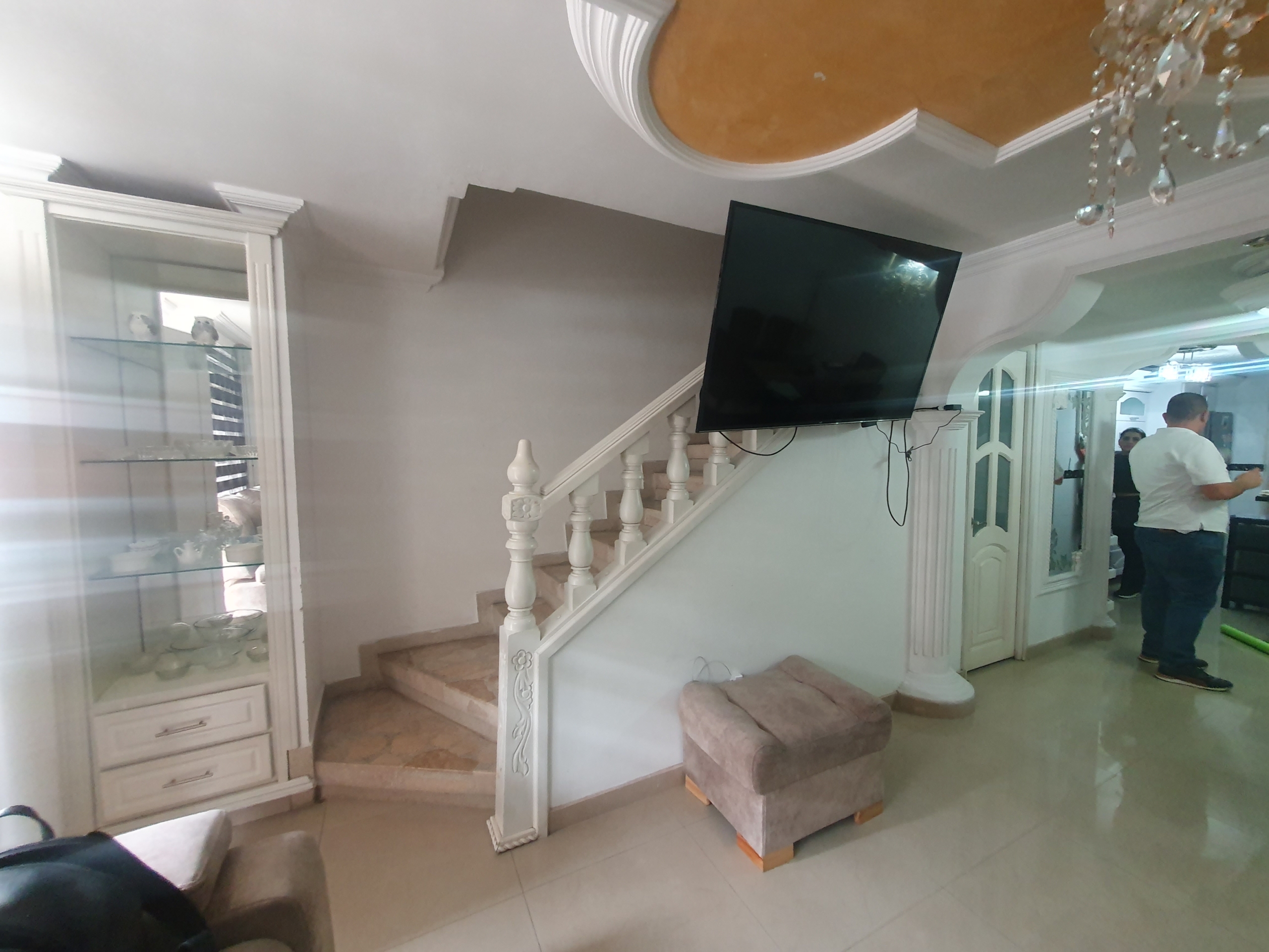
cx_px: 634
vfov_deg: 89.9
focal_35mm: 13
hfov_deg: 106.2
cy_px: 476
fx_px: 477
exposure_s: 1/30
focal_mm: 1.8
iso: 400
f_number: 2.2
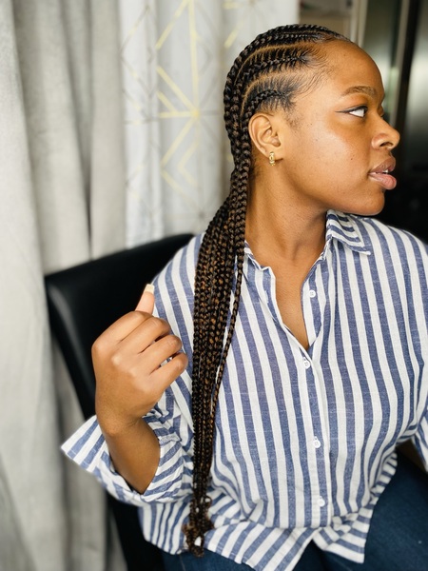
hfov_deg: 53.1
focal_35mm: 26
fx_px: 429
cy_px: 286
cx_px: 214
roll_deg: +1.7
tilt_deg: -21.4
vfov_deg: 67.3
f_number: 1.8
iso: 64
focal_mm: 4.25
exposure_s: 1/58
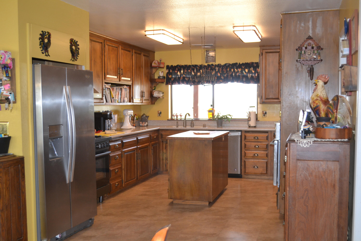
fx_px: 391
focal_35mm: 39
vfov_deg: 34.2
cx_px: 180
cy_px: 120
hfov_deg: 49.6
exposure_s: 1/60
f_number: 4.2
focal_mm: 26
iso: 500
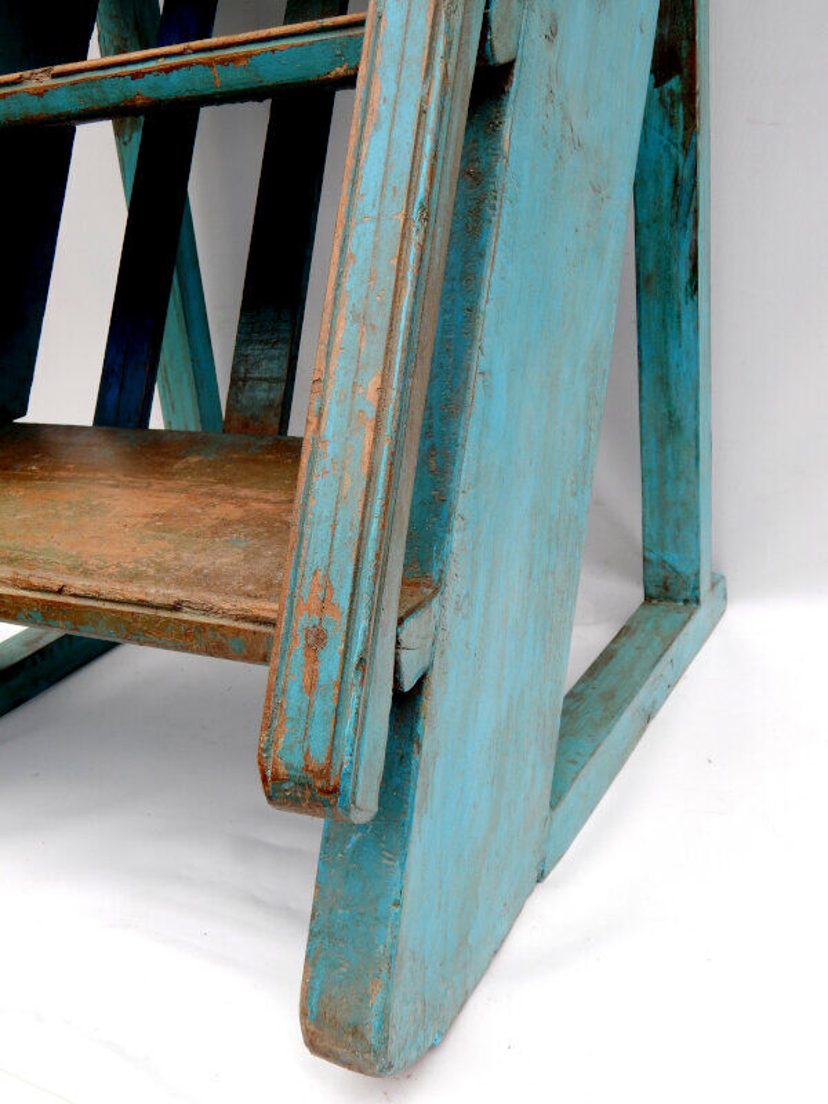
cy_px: 552
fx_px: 1116
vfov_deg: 52.6
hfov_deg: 40.7
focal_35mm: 35
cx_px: 414
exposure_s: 1/400
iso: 125
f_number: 3.3
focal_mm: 6.1
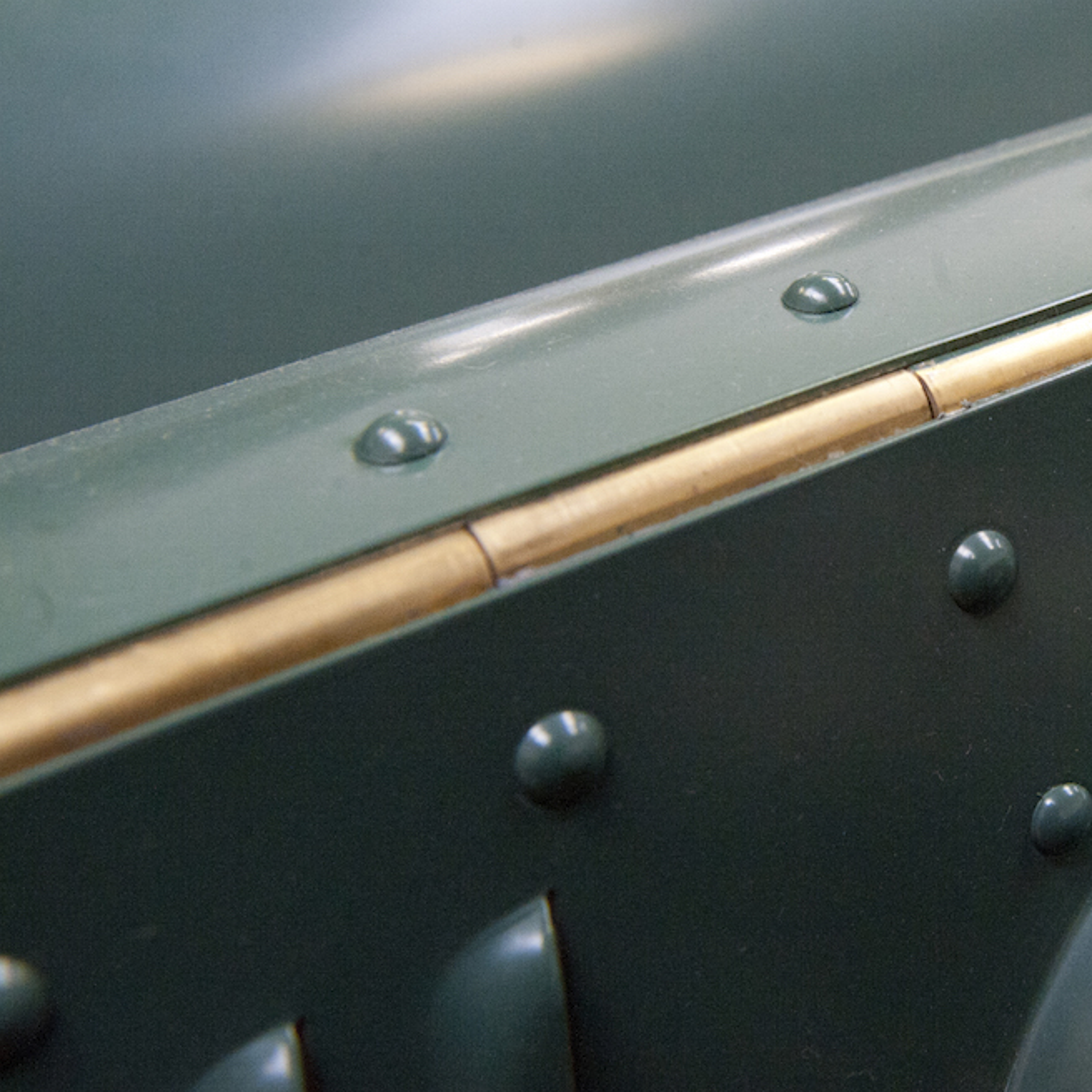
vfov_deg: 32.1
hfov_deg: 30.5
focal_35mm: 53
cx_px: 1029
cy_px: 459
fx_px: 1892
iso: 3200
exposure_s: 1/80
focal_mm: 32
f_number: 9
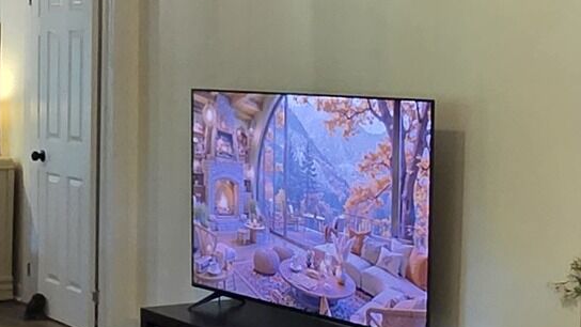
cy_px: 222
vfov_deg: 15.1
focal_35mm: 80
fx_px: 1232
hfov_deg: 26.5
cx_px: 308
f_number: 2.2
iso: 400
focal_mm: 2.2
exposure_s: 1/60
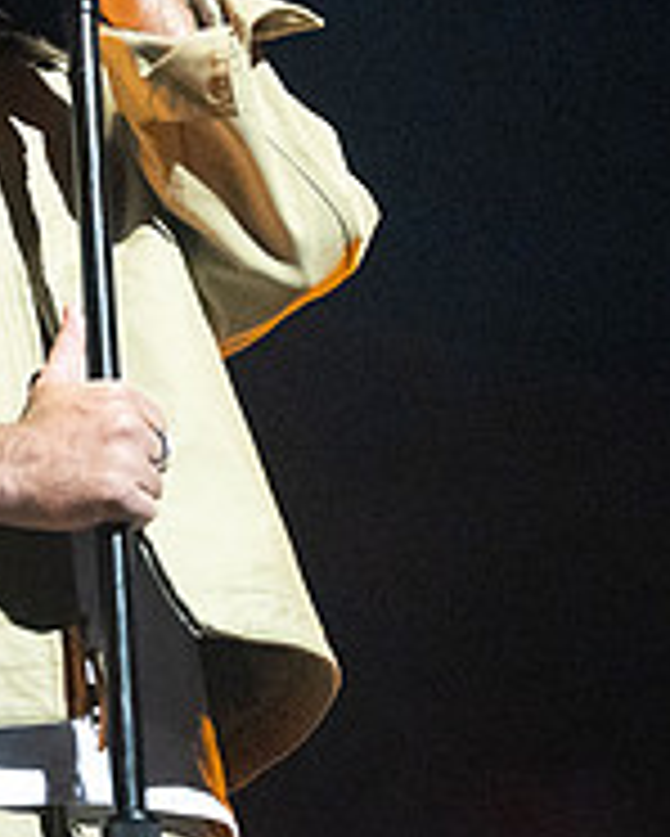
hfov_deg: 9.5
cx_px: 163
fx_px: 4037
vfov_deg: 11.7
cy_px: -61
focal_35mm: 163
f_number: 4
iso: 5000
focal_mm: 49
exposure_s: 1/320
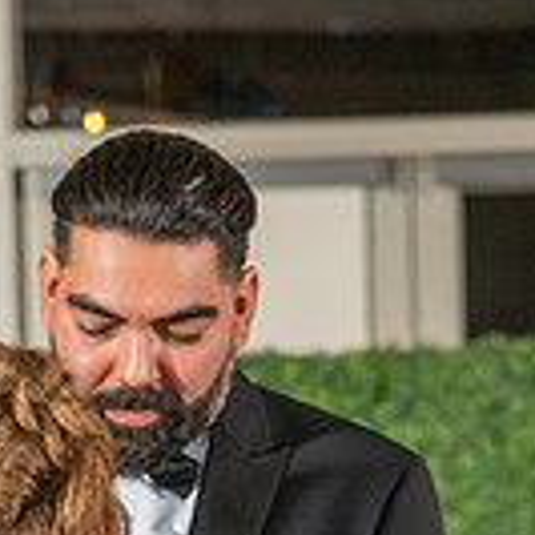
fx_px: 4529
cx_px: 245
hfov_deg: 6.8
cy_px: 702
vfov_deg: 6.7
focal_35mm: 259
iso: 800
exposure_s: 1/160
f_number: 3.5
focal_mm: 70
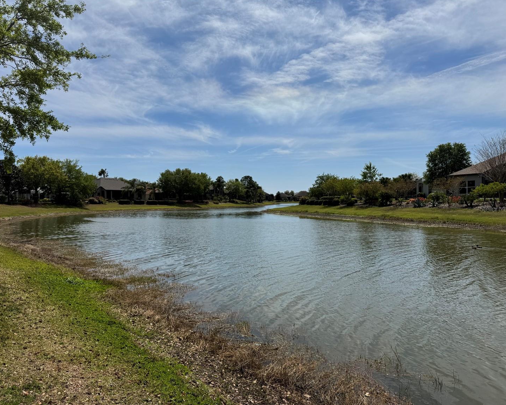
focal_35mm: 26
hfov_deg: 65.9
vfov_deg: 54.9
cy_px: 209
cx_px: 232
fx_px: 389
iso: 80
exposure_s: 1/10417
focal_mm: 6.76
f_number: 1.78
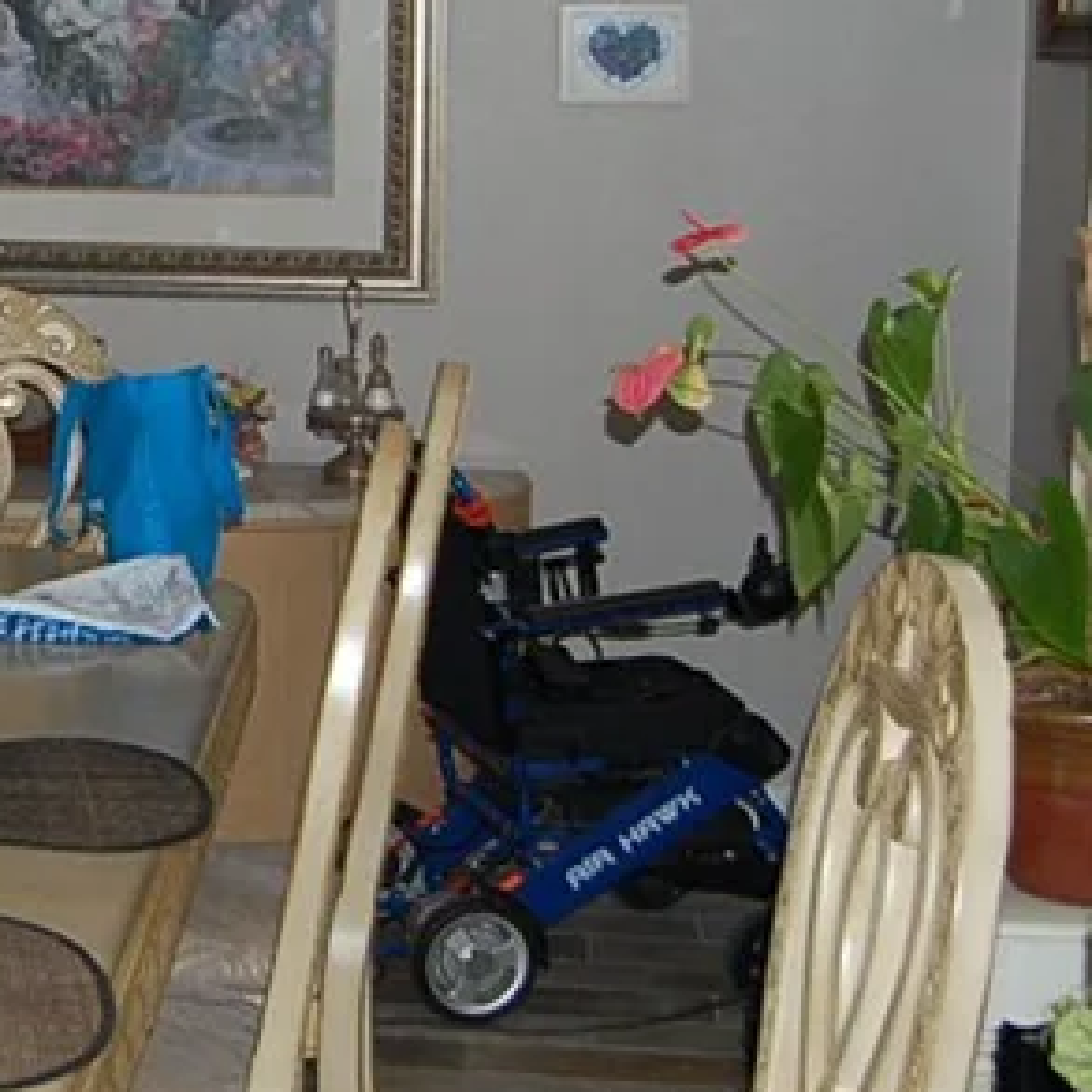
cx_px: -186
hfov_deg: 20.4
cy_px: 283
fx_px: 2855
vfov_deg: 21.5
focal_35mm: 80
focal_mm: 18
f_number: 3.5
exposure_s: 1/60
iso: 400
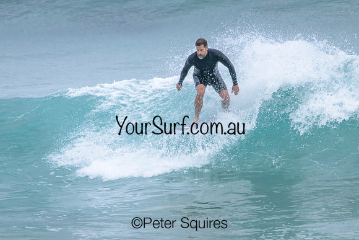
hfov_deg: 2.3
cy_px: 120
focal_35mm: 900
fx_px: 8977
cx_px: 180
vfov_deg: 1.5
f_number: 11
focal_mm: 900
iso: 2500
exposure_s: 1/2000
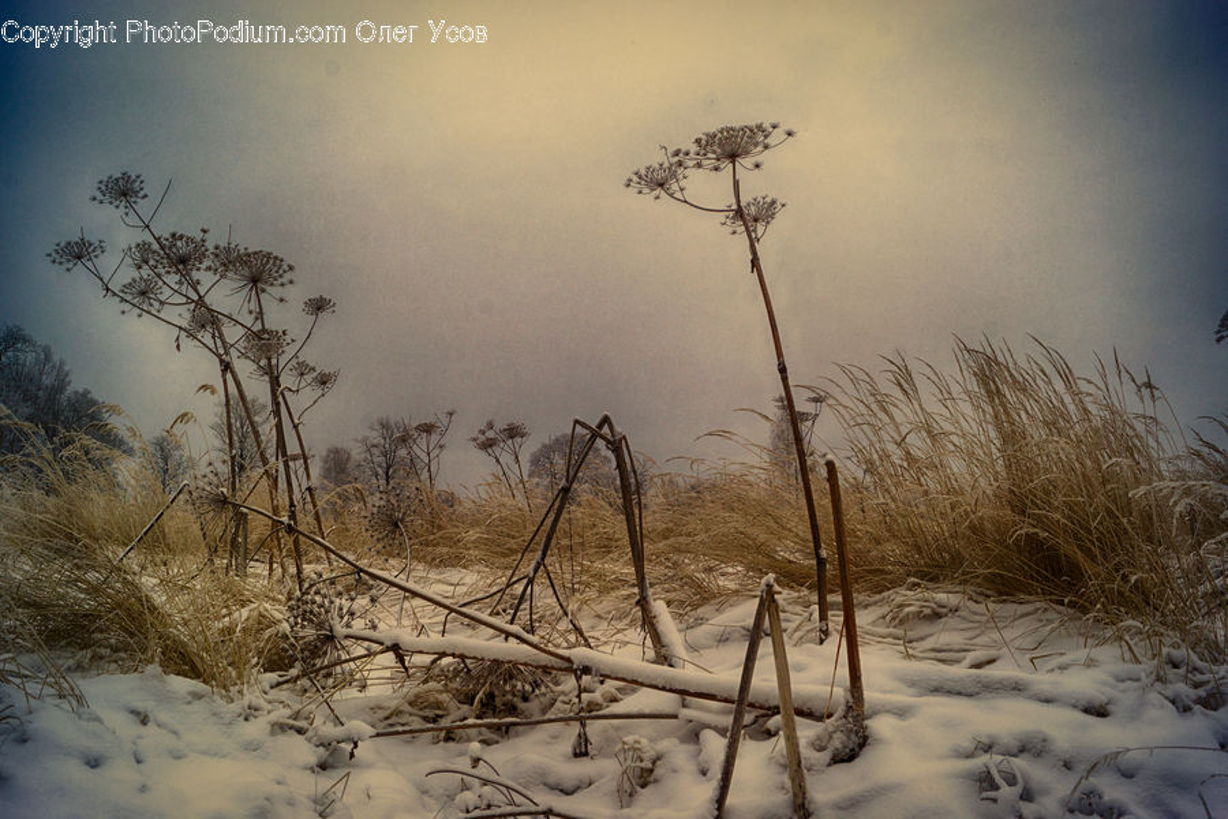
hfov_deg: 67.4
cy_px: 410
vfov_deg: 47.9
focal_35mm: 27
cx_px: 614
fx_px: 921
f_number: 13
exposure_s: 1/125
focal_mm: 18
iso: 100
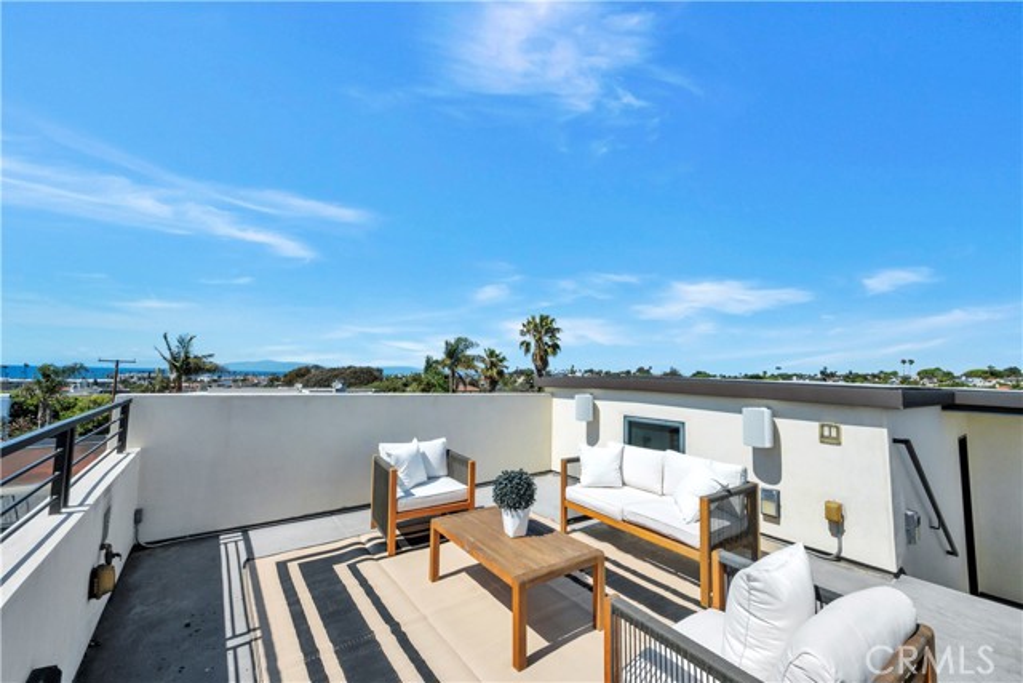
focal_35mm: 14
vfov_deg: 81.2
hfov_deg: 104.2
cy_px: 342
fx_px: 398
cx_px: 512
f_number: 10
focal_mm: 14
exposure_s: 1/2500
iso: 1250
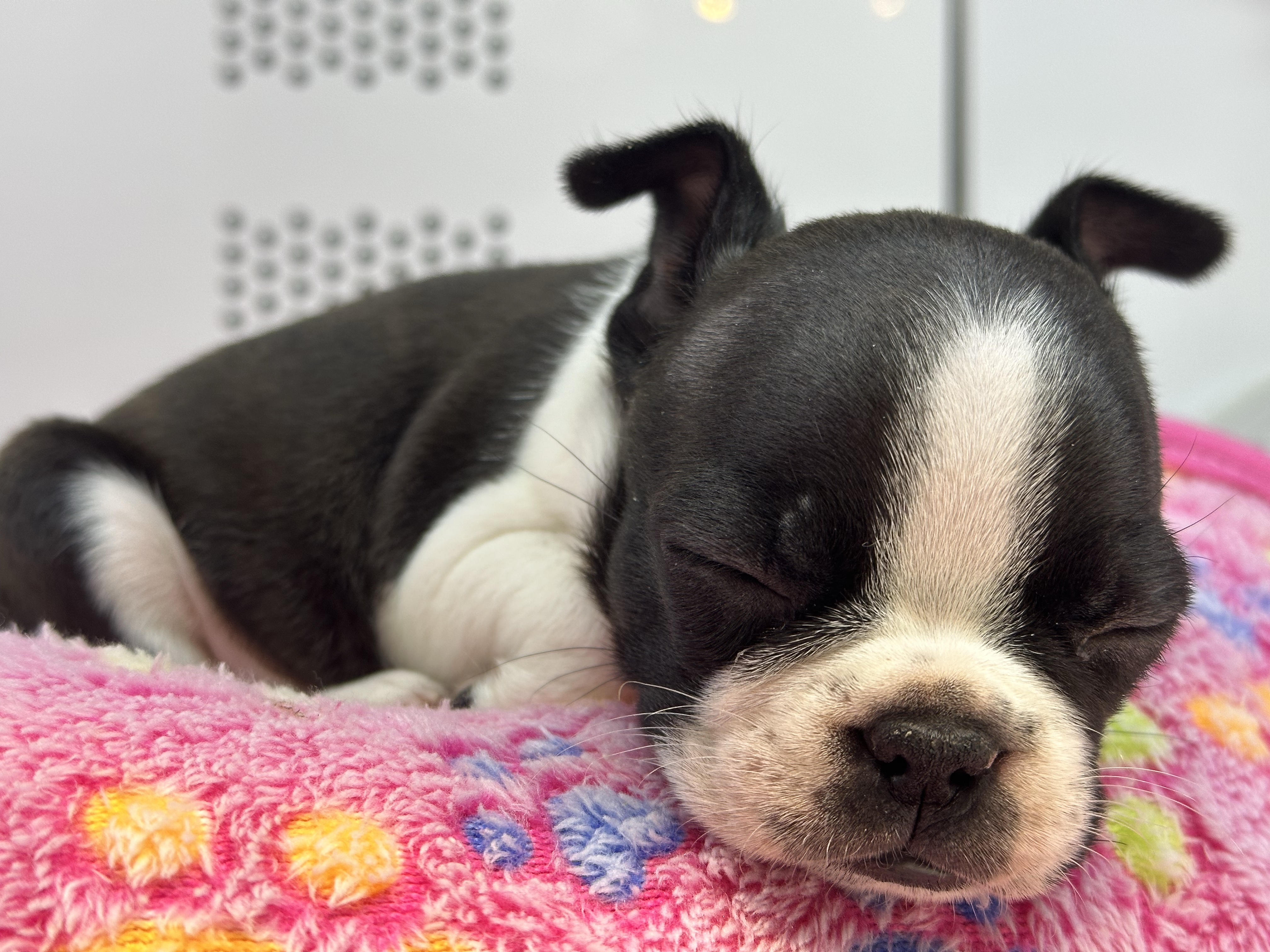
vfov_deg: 30.3
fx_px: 1761
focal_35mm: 48
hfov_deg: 39.7
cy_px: 476
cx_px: 635
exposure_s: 1/73
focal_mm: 6.86
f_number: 1.78
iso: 80
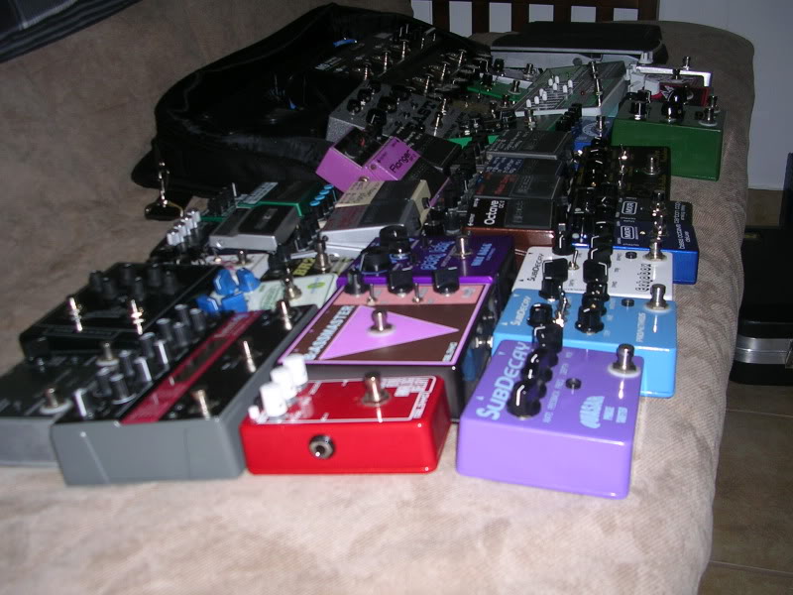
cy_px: 298
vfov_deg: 37.7
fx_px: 871
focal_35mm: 38
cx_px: 396
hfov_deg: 49.0
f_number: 2.8
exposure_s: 1/60.1
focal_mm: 5.8
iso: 50
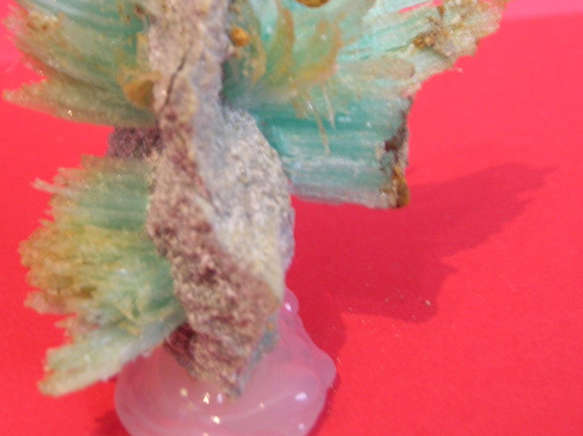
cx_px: 195
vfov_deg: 20.9
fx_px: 1178
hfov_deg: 27.6
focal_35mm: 70
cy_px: 133
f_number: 2.9
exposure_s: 1/3.9
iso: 95
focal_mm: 7.8
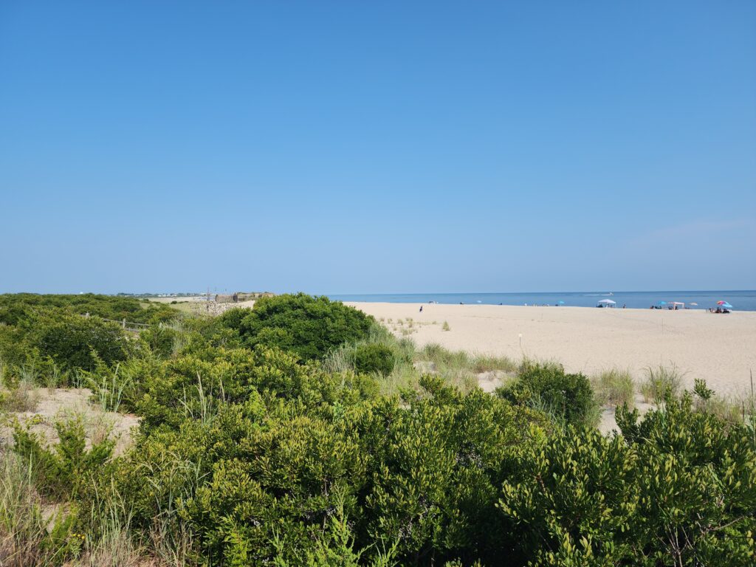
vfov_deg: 58.9
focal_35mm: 23
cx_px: 378
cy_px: 284
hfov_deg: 73.9
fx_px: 502
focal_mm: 6.4
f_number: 1.8
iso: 12
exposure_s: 1/1369
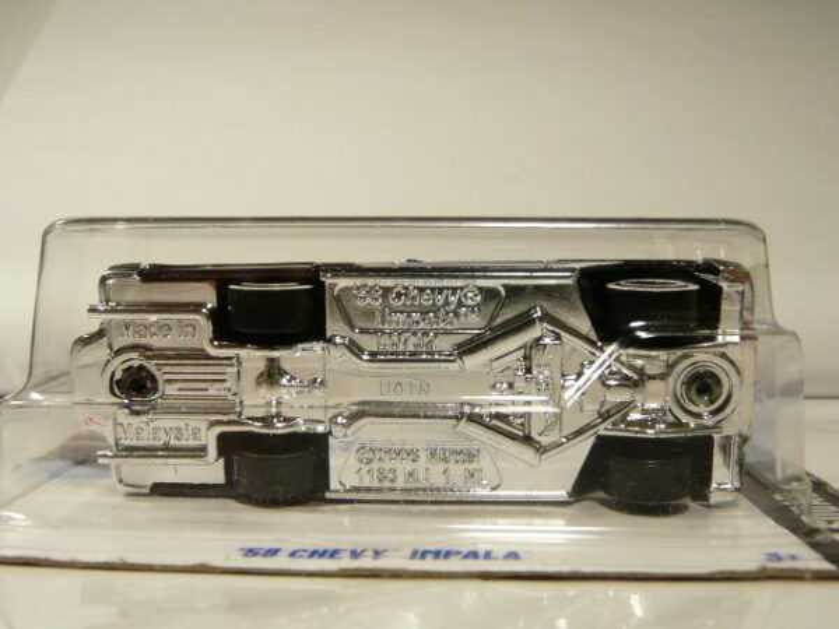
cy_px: 314
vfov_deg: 36.8
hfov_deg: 47.9
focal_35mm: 39
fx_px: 945
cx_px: 420
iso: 100
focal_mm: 4.6
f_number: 2.8
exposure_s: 1/125
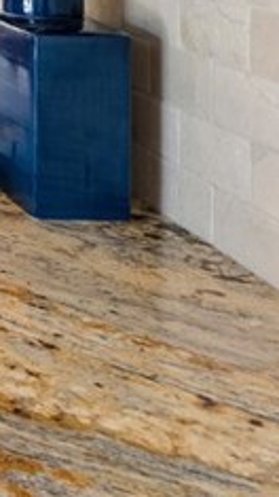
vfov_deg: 25.4
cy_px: -132
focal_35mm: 73
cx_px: -408
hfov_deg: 12.6
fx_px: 961
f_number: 9
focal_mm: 16
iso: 320
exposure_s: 1/13
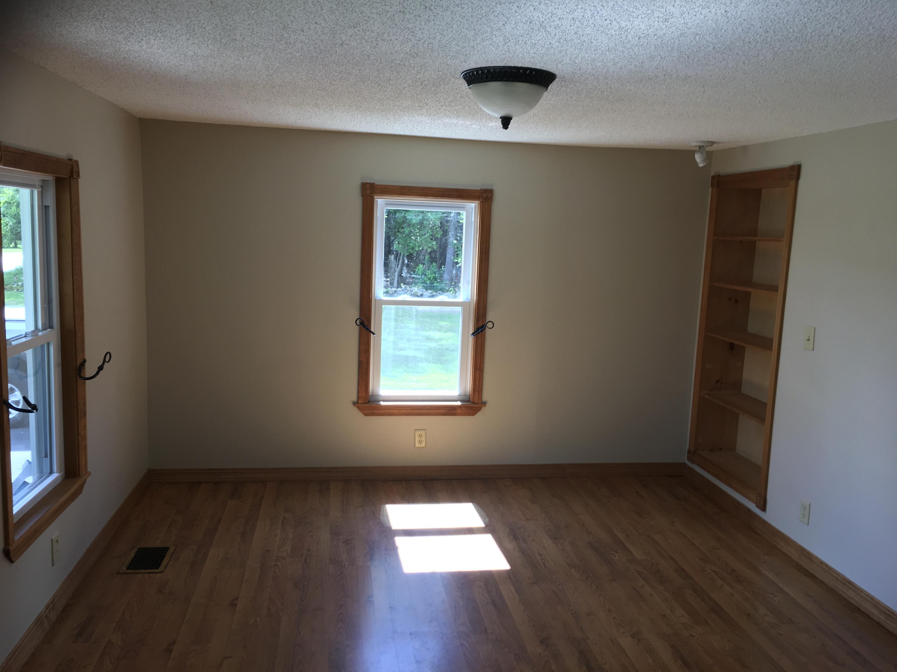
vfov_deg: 48.2
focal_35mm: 29
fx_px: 751
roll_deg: -1.6
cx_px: 448
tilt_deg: -8.1
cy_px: 336
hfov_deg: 61.7
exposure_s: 1/40
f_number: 2.2
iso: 32
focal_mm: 4.15
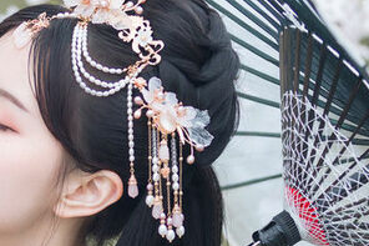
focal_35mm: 316
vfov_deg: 4.3
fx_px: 3237
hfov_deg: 6.5
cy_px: 236
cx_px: -24
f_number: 2.8
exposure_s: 1/250
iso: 320
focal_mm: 90
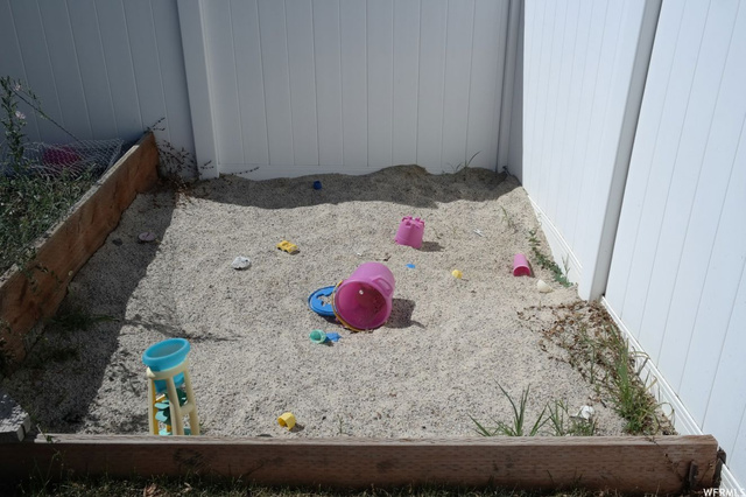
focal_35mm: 30
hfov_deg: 62.0
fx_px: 621
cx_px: 373
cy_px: 248
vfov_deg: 43.6
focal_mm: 20
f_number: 8
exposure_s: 1/180
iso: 100
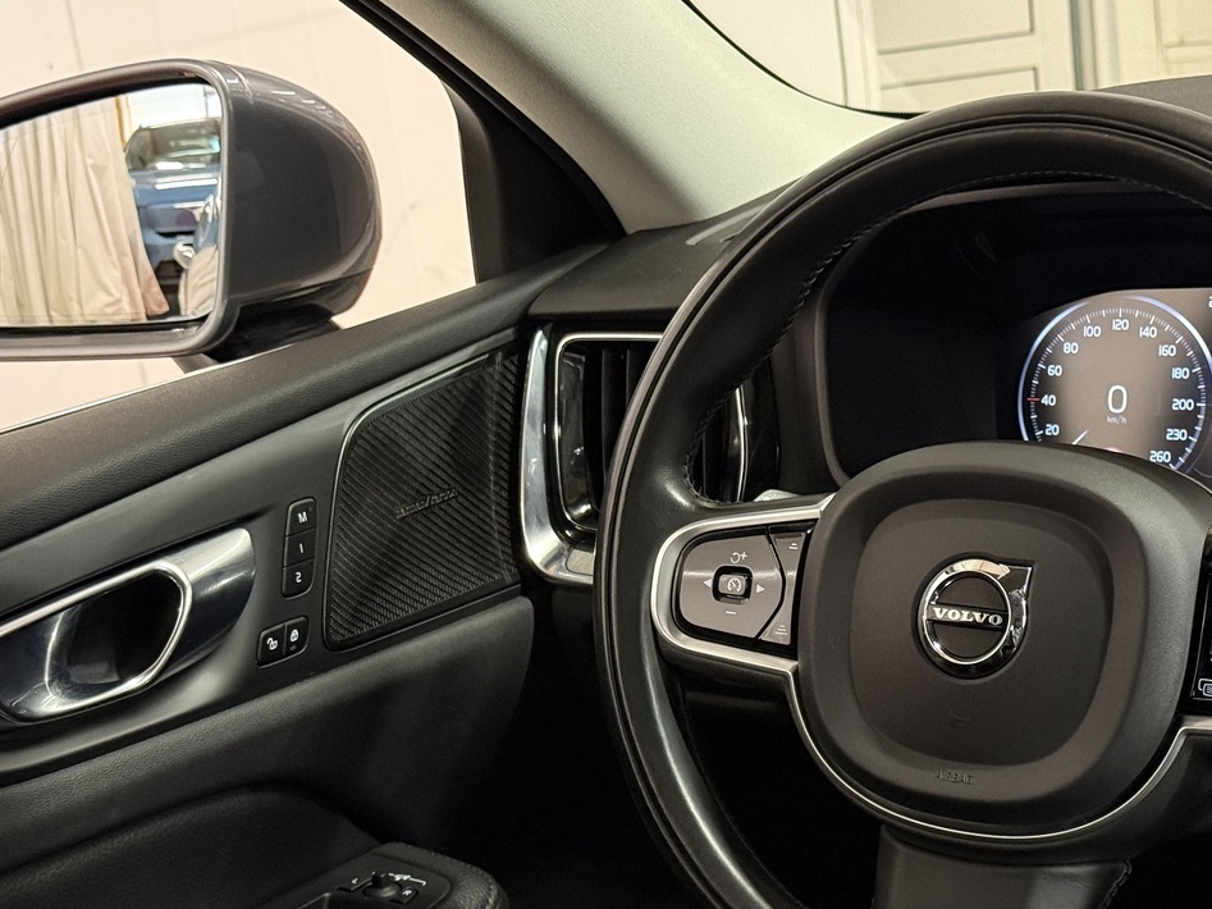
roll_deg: +7.3
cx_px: 705
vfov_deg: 20.1
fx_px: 2556
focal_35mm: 73
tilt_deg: -17.4
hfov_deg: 26.6
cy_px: 616
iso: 400
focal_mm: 6.76
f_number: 1.78
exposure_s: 1/35
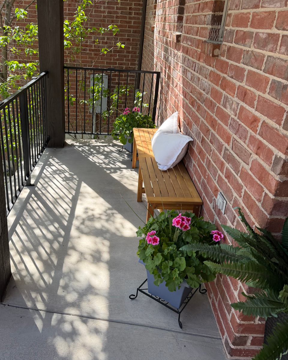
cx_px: 120
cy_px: 165
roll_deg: -3.1
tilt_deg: -24.8
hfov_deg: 48.3
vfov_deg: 58.7
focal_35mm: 30
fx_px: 319
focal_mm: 6.76
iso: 100
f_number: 1.78
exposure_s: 1/822
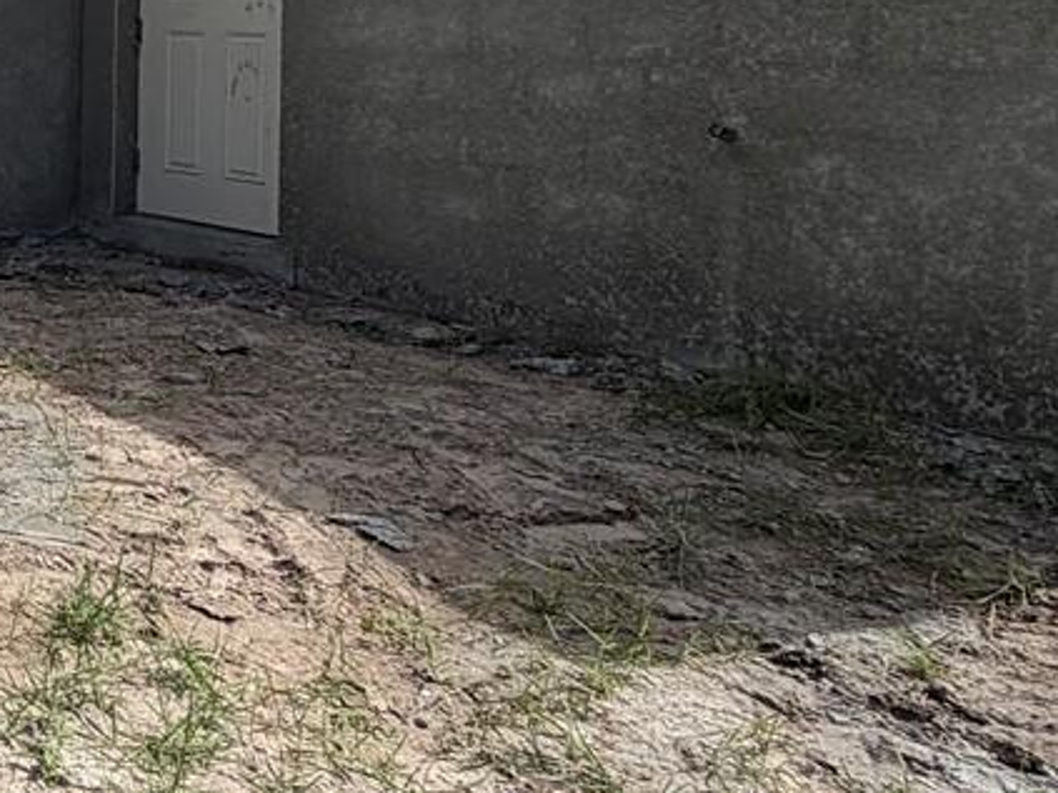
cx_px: -655
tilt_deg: +1.6
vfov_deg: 26.1
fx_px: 1619
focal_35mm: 53
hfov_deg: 24.6
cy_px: 8
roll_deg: -1.4
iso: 20
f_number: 2.2
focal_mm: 2.22
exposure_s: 1/779
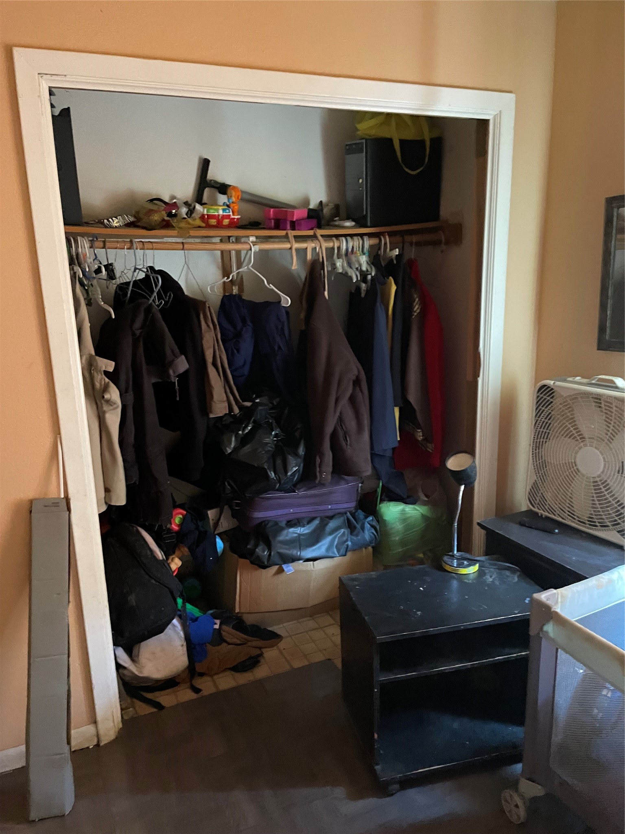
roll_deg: +1.6
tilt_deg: -13.0
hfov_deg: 53.1
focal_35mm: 26
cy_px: 417
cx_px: 312
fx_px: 626
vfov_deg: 67.3
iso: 1000
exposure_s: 1/30
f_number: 1.6
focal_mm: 4.2
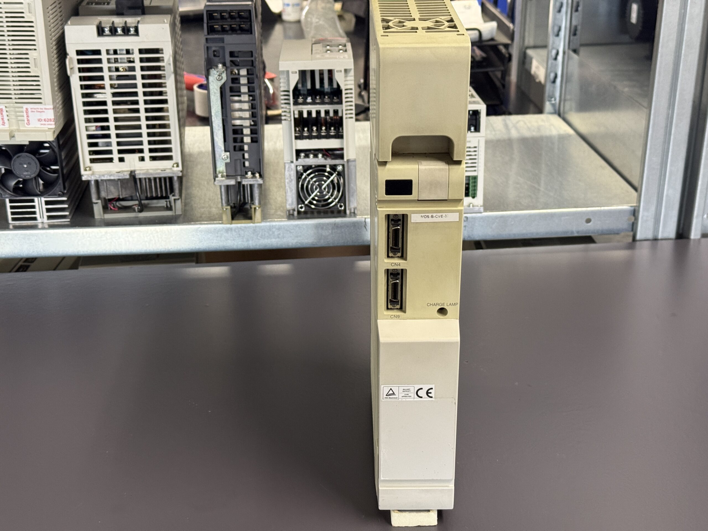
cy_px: 266
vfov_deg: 30.3
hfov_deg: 39.7
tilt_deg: -23.5
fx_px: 982
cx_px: 354
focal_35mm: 48
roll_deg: +0.3
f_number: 1.78
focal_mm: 6.76
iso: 200
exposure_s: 1/50
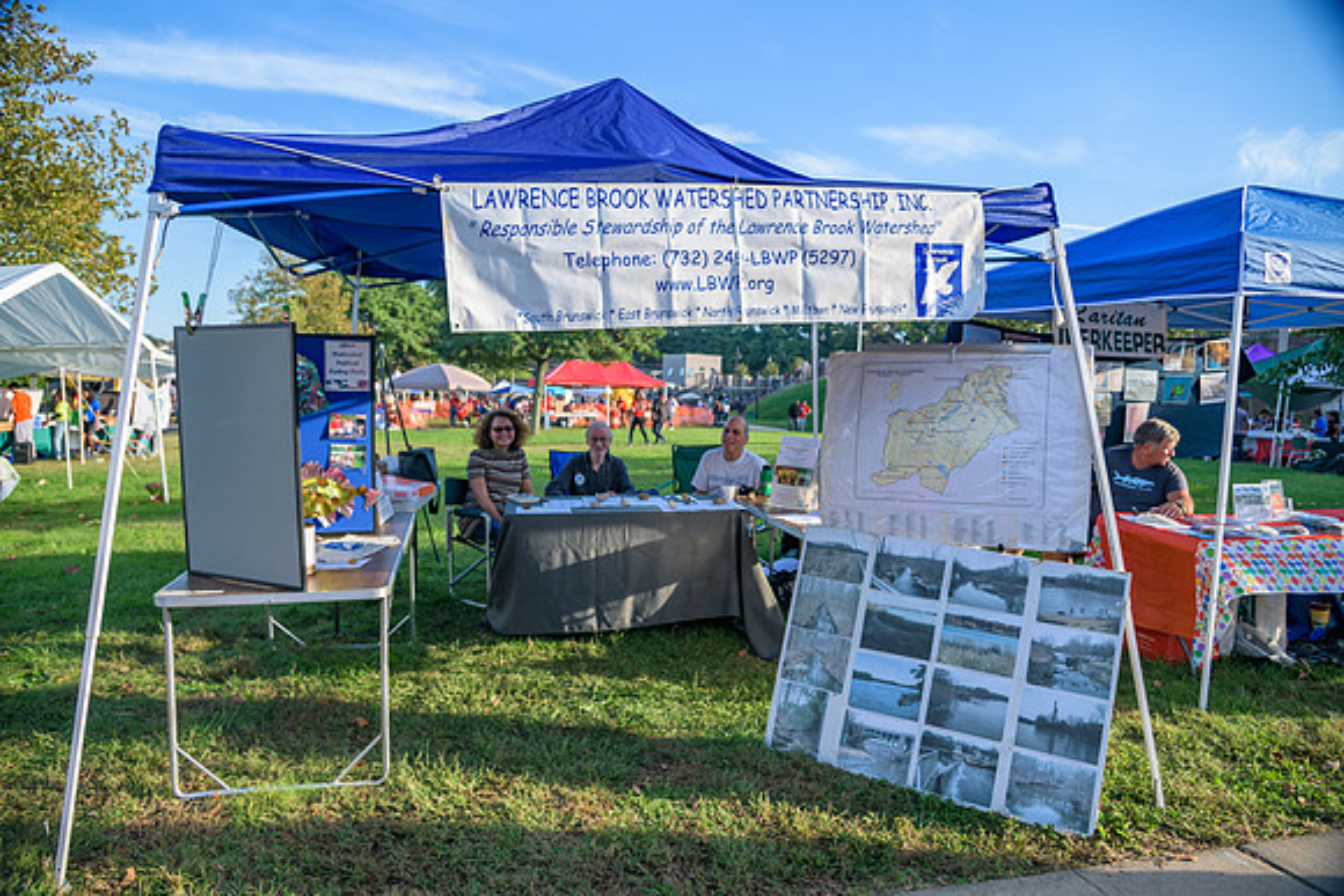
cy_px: 448
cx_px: 672
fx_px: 896
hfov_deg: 73.7
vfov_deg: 53.2
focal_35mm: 24
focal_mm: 24
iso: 125
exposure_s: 1/200
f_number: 4
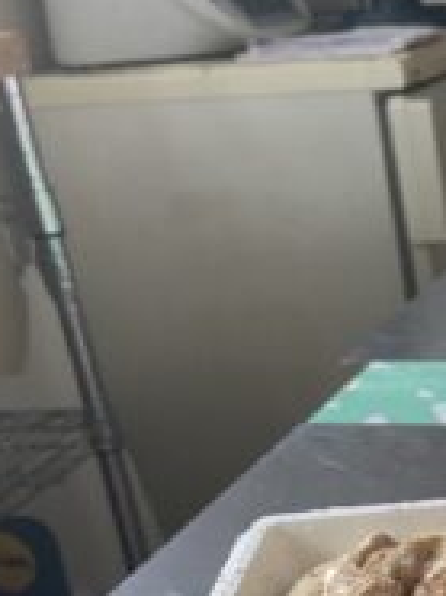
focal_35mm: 70
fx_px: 1205
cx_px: 586
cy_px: 455
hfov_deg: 19.3
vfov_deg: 27.4
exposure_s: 1/60
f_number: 1.8
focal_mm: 4.25
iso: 200
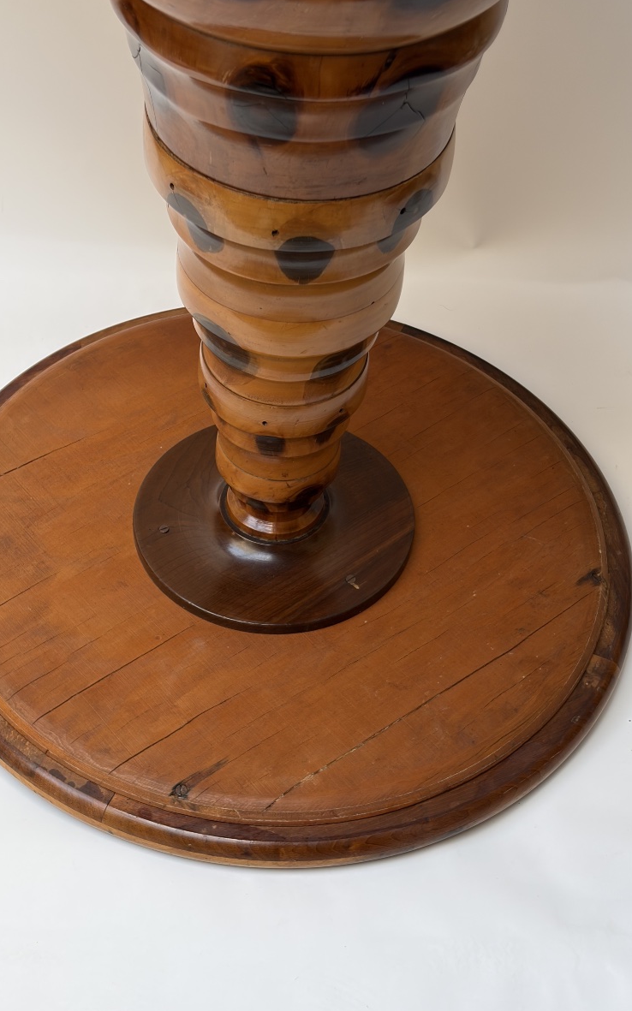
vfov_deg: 36.3
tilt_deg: -48.0
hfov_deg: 23.1
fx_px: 1543
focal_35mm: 56
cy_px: 509
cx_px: 273
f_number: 1.6
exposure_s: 1/101
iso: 50
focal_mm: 5.96
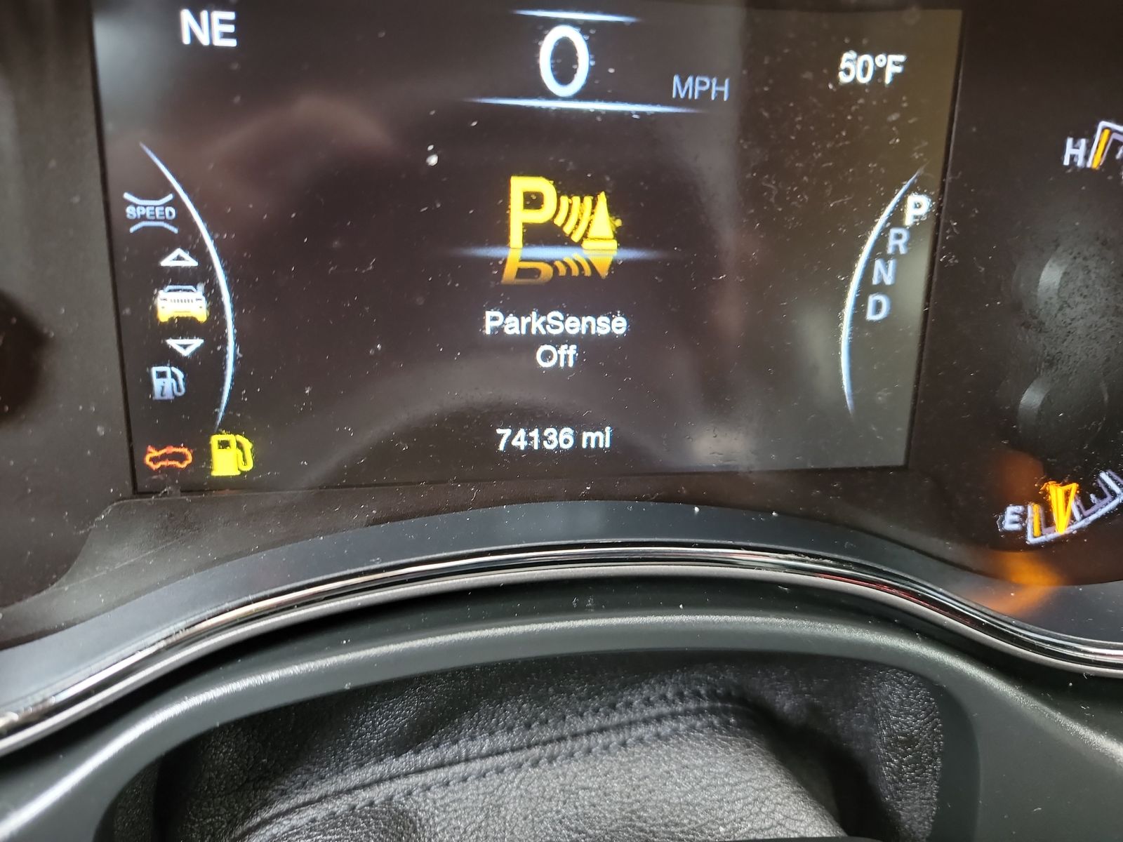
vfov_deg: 56.8
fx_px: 779
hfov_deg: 71.6
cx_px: 562
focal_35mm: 24
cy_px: 421
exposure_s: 1/14
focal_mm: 6.7
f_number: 1.8
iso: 784
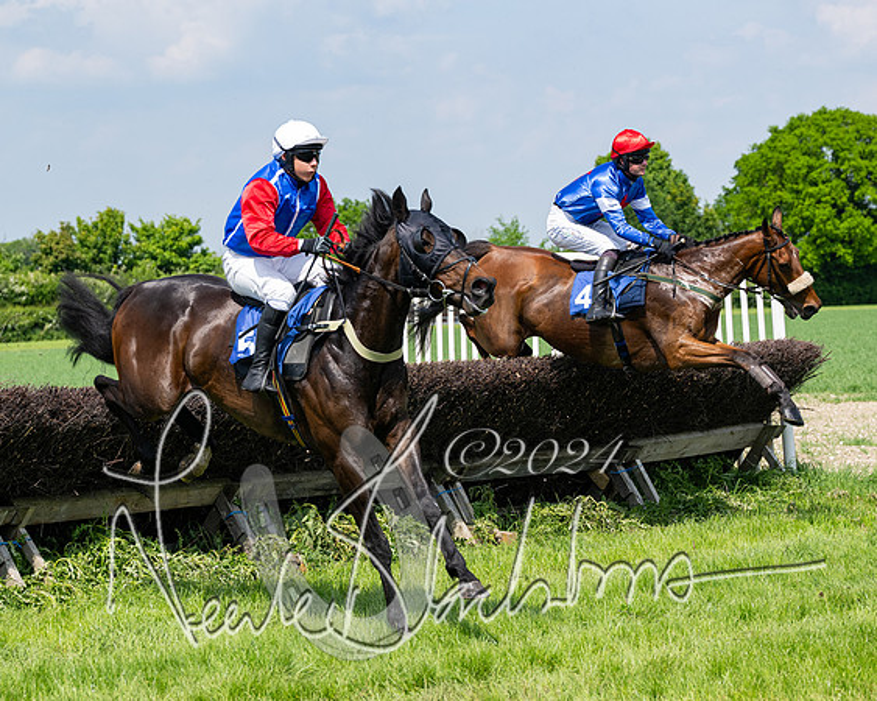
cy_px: 351
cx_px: 432
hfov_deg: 18.0
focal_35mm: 106
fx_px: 2763
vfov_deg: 14.5
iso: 400
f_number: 4
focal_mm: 70
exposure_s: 1/3200
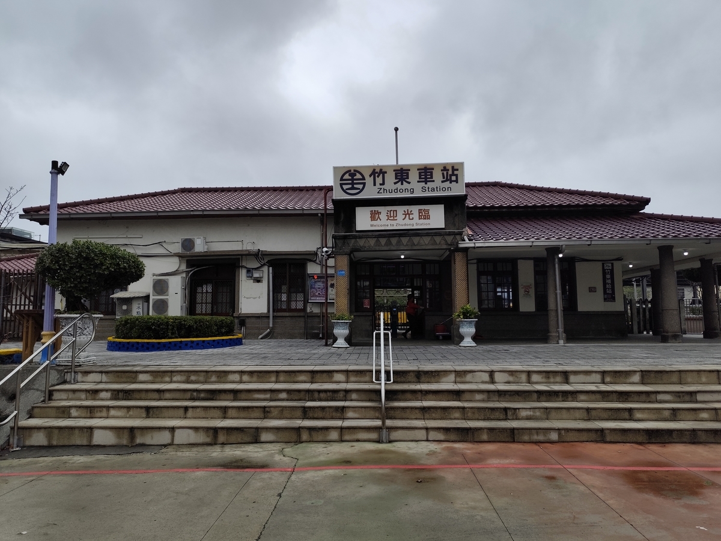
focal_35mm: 23
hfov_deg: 73.9
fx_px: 479
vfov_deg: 58.9
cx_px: 360
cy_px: 270
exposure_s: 1/679
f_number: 1.65
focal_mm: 6.19
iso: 50
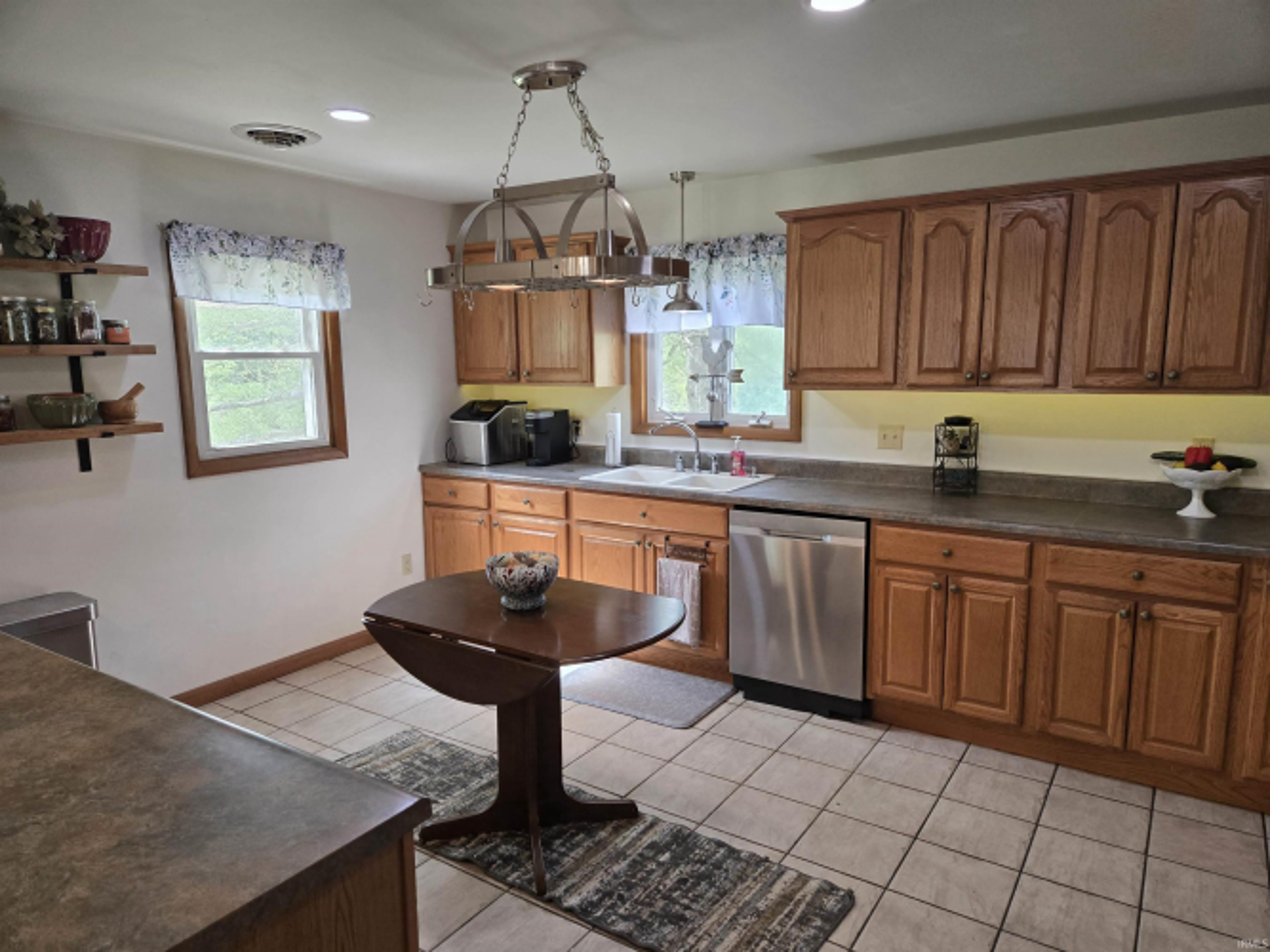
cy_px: 476
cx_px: 635
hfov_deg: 73.9
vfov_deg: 58.9
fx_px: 844
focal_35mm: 23
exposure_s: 1/120
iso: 125
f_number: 1.8
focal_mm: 5.4
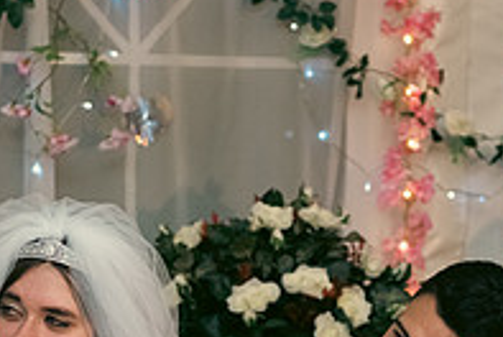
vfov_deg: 6.7
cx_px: 322
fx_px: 2883
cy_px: 394
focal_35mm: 206
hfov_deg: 10.0
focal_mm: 70
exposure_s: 1/160
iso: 800
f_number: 3.5
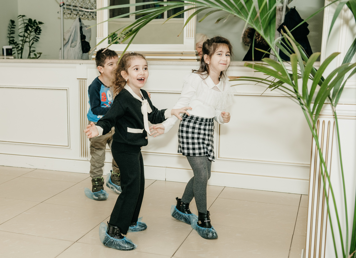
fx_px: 521
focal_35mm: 51
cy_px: 143
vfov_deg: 27.8
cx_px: 133
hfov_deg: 37.5
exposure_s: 1/160
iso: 400
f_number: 4.5
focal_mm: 40
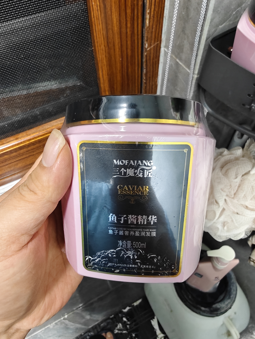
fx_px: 245
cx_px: 128
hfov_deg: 55.0
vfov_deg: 69.3
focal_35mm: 25
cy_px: 170
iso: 1427
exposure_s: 1/33.3
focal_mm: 2.31
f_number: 2.05
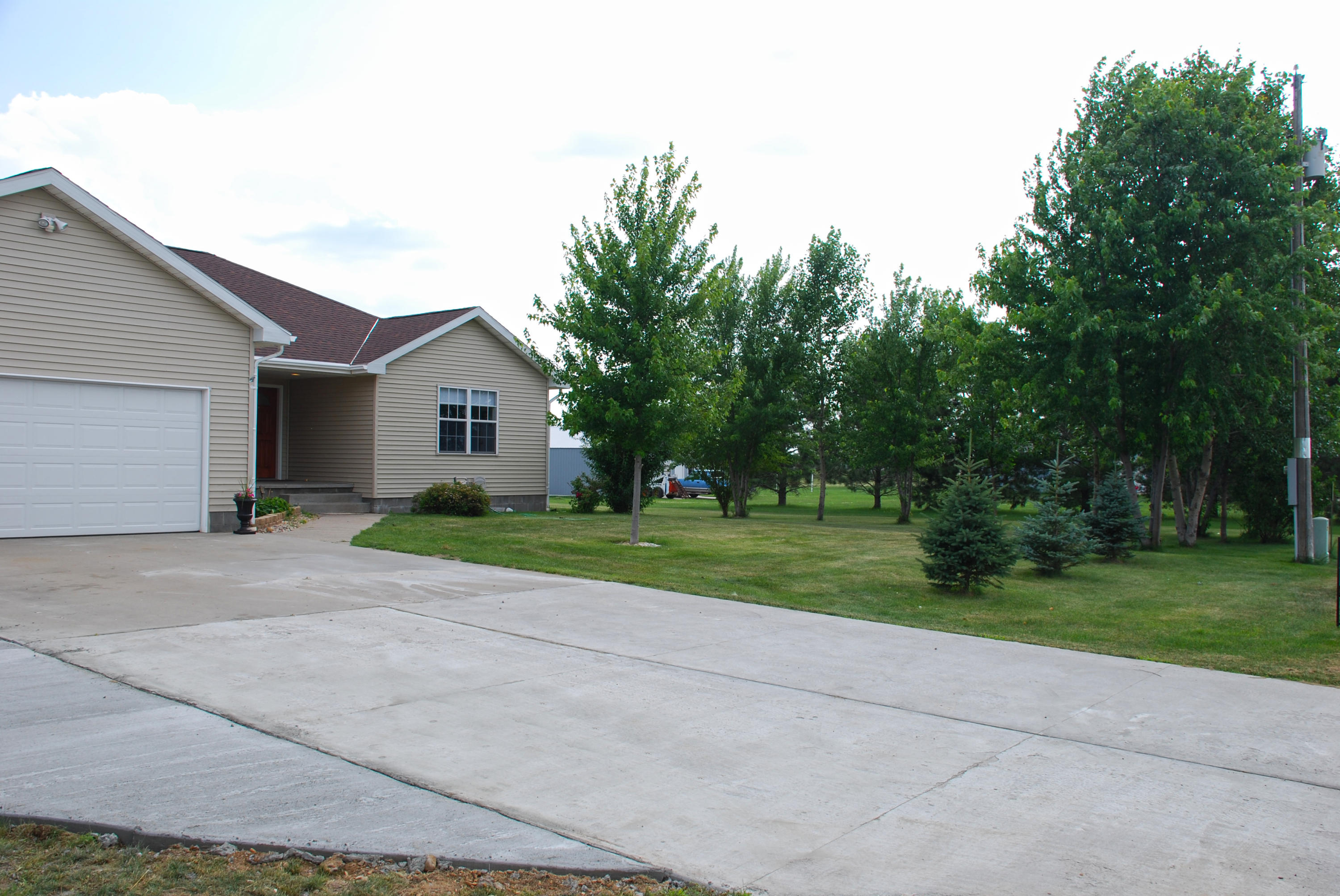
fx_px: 1118
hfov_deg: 61.9
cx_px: 670
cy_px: 448
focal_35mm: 30
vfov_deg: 43.7
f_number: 6.3
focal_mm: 20
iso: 100
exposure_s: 1/160
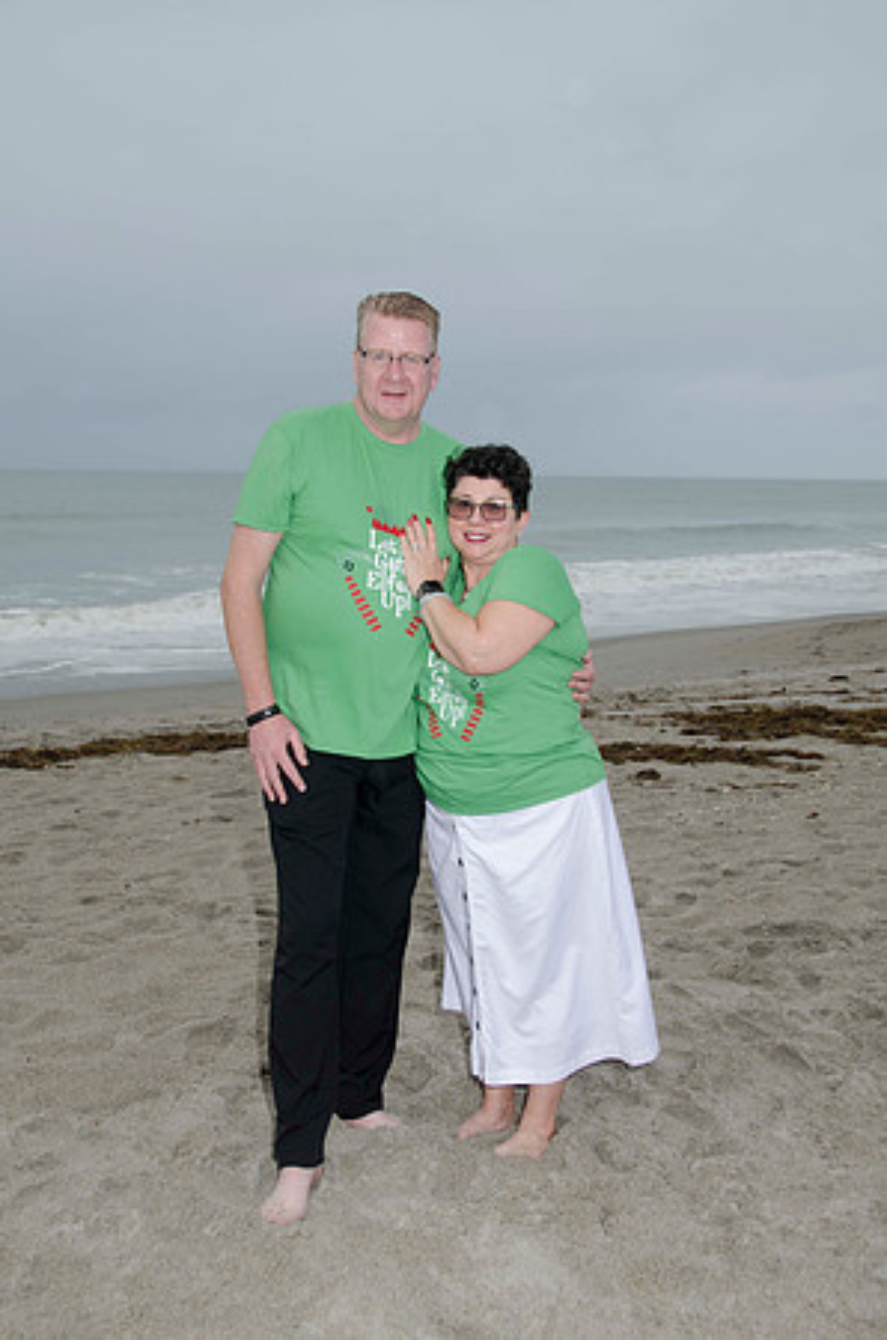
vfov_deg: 49.6
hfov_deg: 34.1
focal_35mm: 39
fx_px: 1448
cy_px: 670
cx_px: 444
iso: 100
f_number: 5.6
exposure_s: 1/50
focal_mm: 26
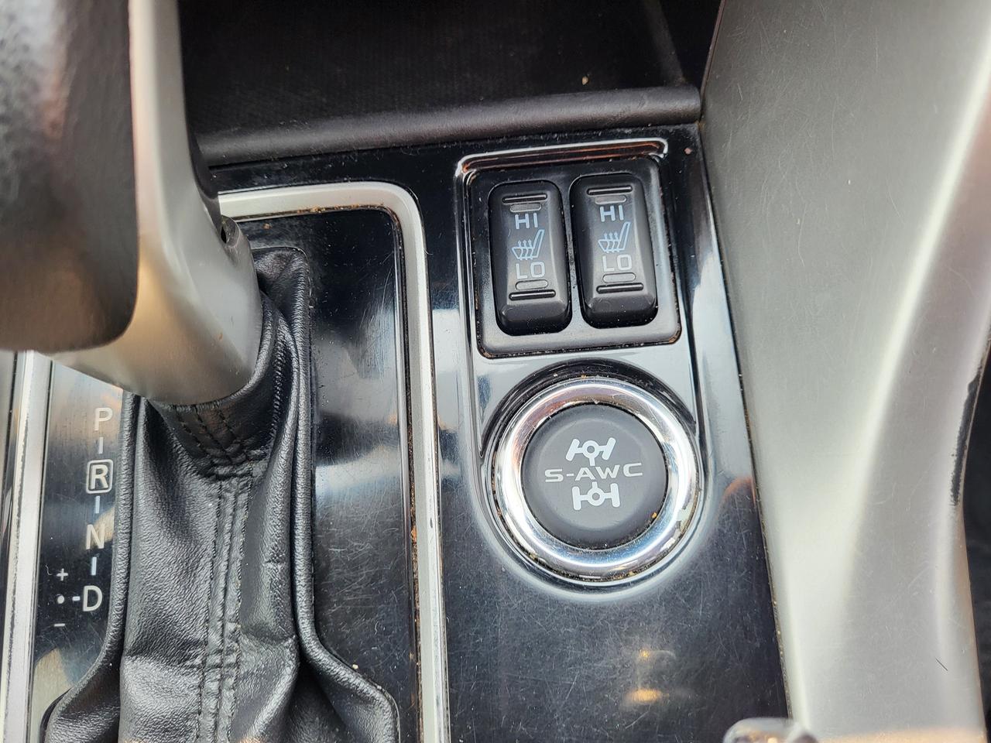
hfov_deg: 67.3
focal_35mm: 26
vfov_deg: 53.1
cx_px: 496
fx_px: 744
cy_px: 372
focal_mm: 5.4
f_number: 1.8
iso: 40
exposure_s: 1/122
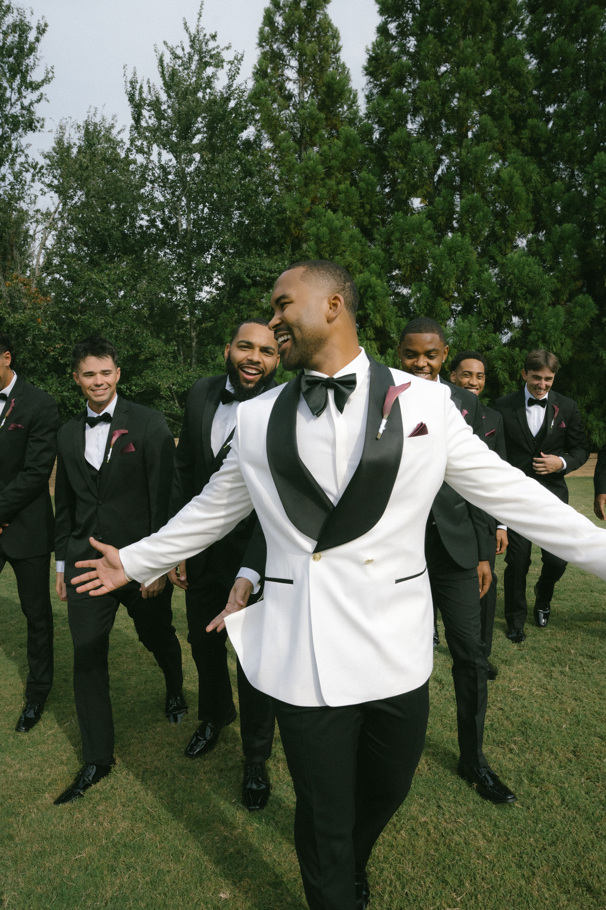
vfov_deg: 73.7
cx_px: 303
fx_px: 606
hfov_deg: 53.1
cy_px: 455
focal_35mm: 24
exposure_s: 1/3200
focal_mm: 24
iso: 500
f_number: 7.1
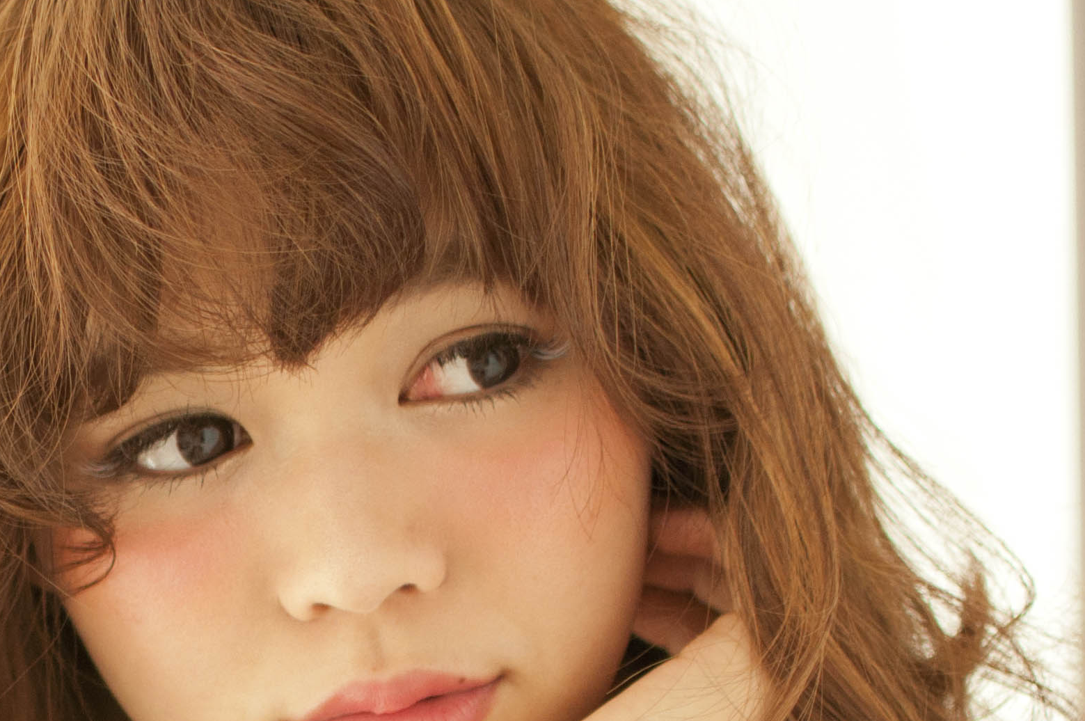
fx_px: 4347
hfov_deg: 14.0
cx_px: -64
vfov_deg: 9.3
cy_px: 970
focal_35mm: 144
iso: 200
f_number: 1.8
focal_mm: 35
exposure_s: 1/160
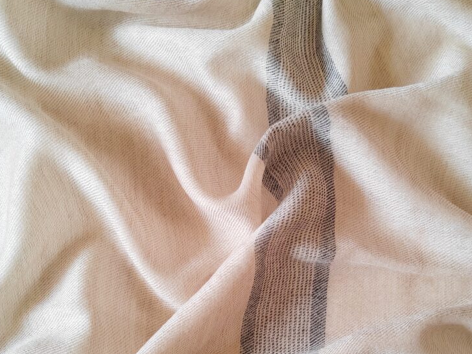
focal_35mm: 38
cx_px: 254
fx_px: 518
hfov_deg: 48.9
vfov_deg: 37.4
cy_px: 232
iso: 640
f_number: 1.9
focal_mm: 5.52
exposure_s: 1/50
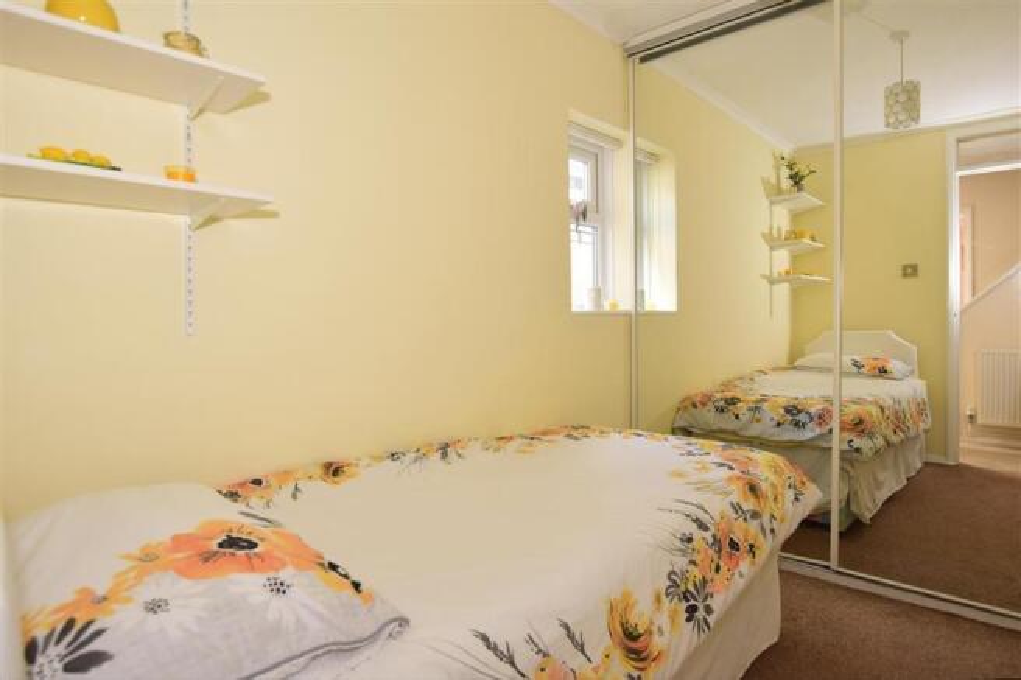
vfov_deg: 67.4
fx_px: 510
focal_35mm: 18
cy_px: 340
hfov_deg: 90.0
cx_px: 510
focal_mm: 12
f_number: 5.6
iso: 400
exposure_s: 1/50
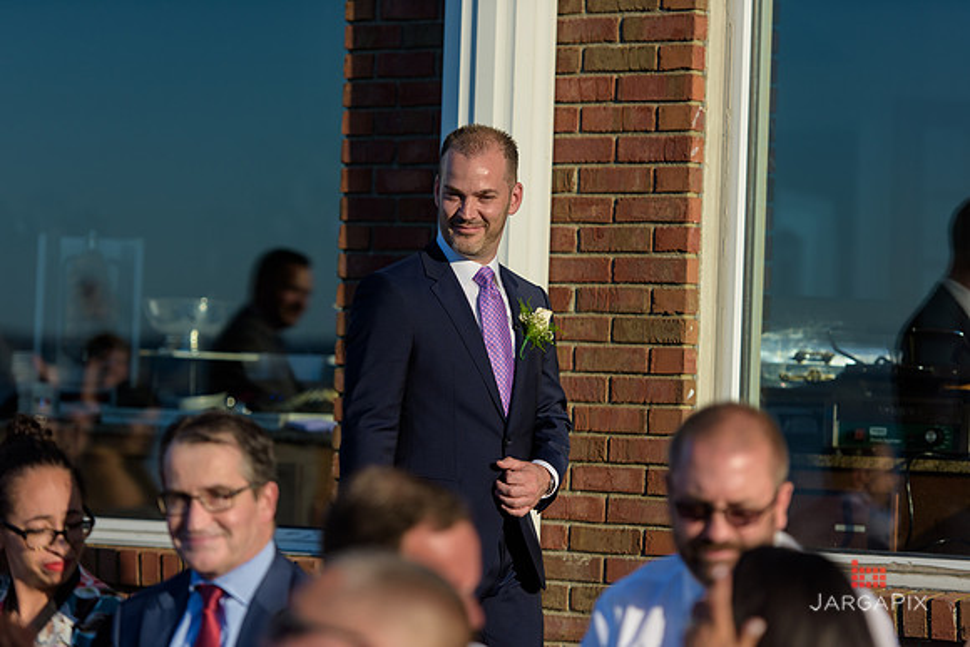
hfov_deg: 14.7
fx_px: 3773
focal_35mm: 140
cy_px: 324
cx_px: 485
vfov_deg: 9.8
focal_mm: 140
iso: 200
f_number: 3.2
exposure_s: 1/3200
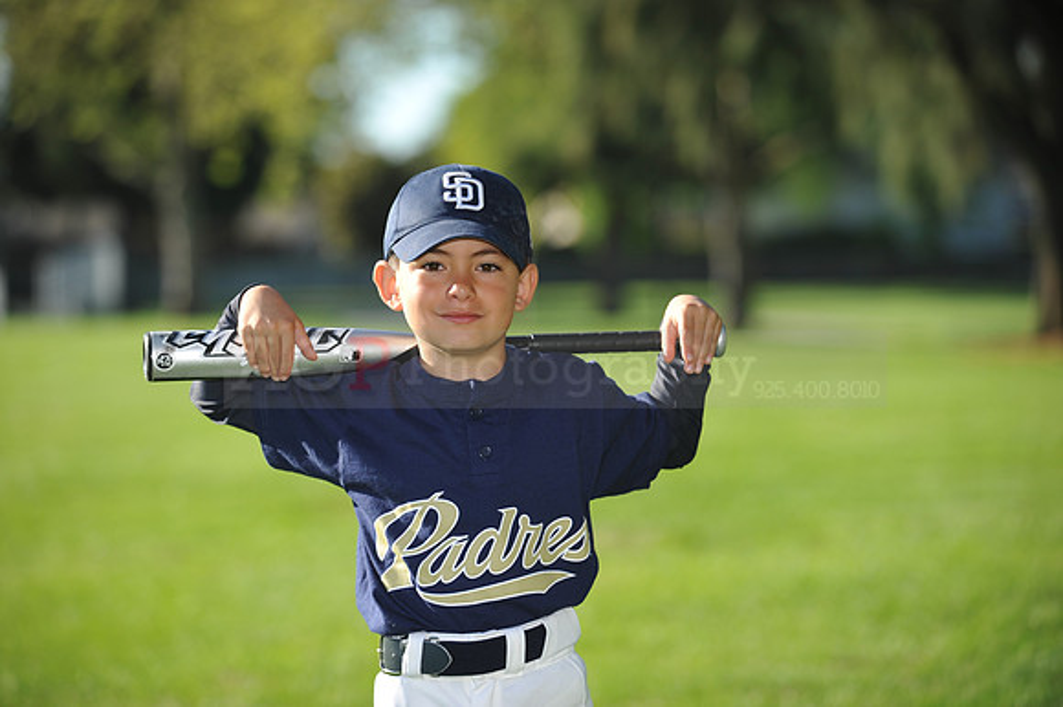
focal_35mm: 145
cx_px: 532
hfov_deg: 14.2
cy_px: 354
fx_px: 4279
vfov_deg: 9.5
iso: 200
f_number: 4
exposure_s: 1/1000
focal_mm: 145
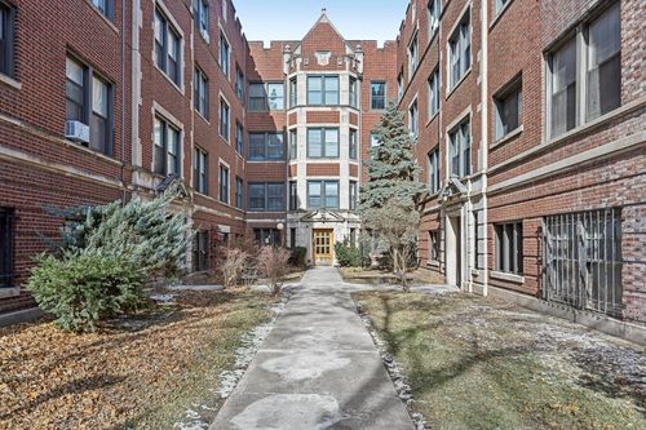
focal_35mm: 22
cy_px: 215
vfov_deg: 57.2
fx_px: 395
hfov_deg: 78.6
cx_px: 323
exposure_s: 1/1000
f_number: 8
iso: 800
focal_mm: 22
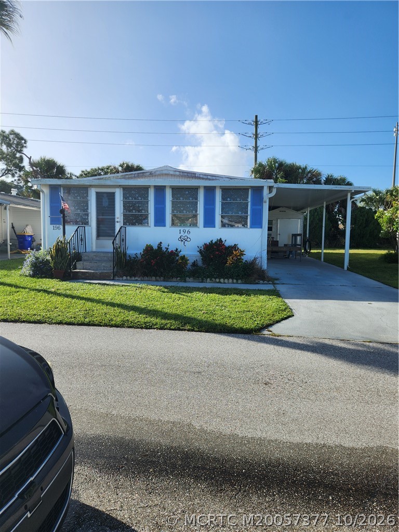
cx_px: 200
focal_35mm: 23
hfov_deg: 58.9
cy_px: 266
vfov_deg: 73.9
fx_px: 353
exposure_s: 1/1910
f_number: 1.8
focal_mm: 5.4
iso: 20
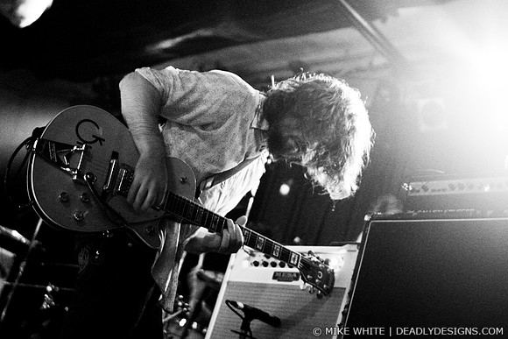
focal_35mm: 45
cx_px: 254
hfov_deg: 43.6
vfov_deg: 29.9
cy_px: 170
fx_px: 635
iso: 1250
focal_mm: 30
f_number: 1.8
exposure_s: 1/30
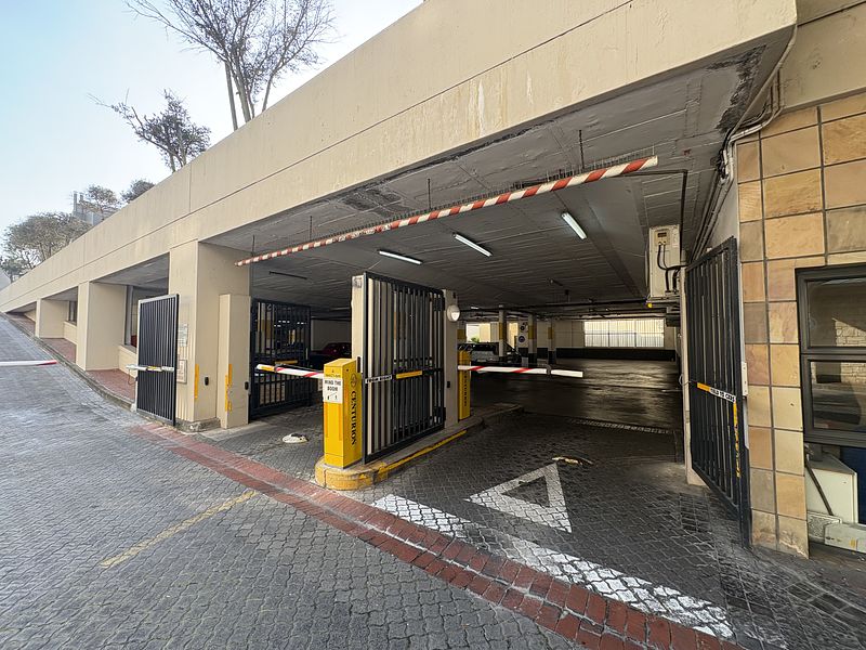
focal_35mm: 14
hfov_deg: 102.1
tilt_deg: +2.1
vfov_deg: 85.7
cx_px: 433
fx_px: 350
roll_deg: +1.4
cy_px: 325
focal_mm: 2.22
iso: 64
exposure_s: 1/179
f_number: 2.2
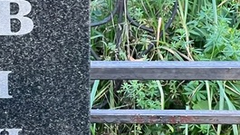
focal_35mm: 253
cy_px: 65
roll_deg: -0.8
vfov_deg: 4.8
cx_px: -101
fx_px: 1610
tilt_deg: -19.8
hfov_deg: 8.4
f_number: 2.8
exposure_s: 1/99
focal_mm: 9
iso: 80
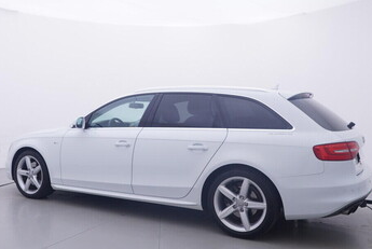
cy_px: 128
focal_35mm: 36
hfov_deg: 53.2
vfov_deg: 37.2
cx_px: 163
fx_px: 370
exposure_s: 1/80
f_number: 5
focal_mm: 15
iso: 200
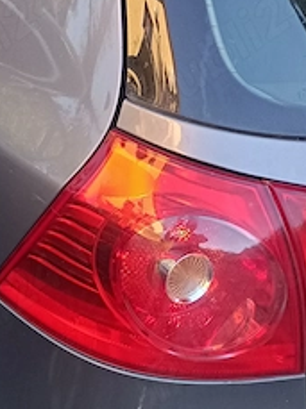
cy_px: -184
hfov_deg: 16.3
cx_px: -120
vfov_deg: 20.4
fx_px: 993
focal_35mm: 84
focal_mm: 5.59
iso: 82
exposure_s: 1/101
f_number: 1.88
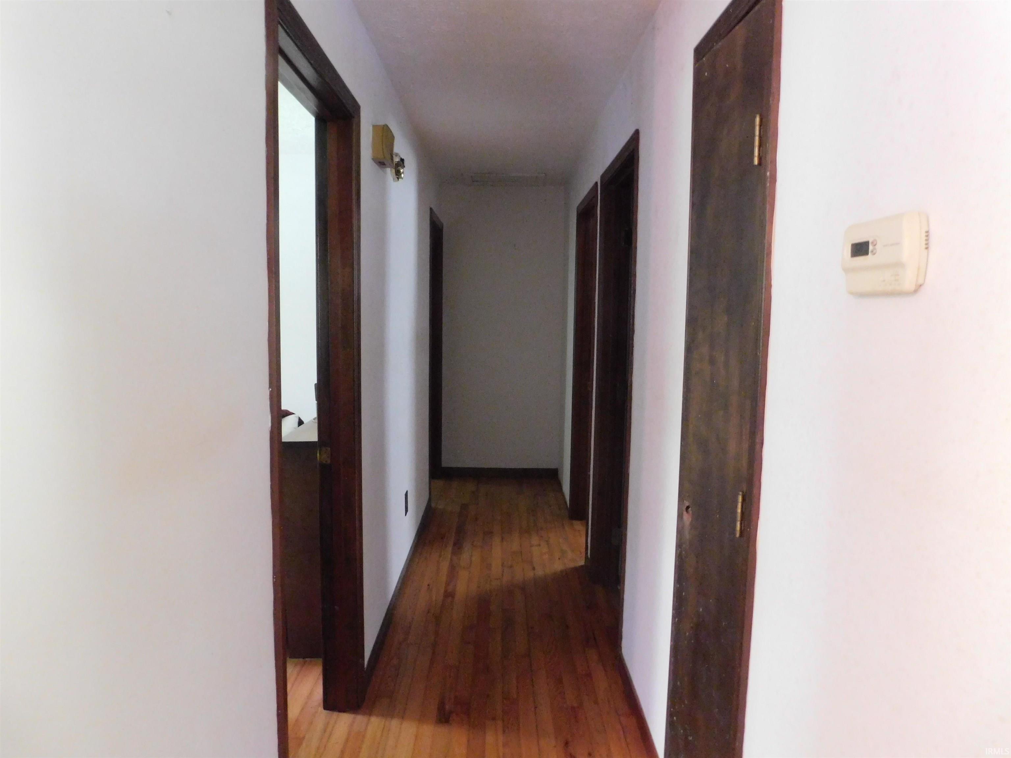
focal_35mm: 23
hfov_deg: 73.9
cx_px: 506
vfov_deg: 58.9
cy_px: 379
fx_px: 672
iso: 800
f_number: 3
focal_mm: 4
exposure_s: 1/5
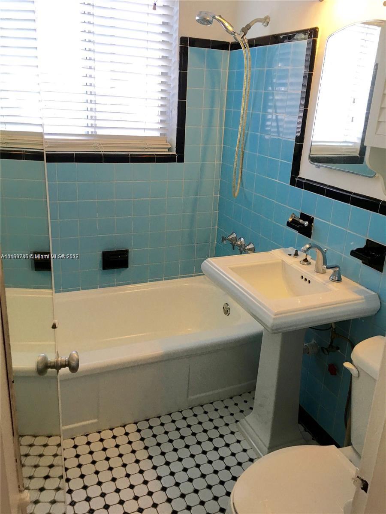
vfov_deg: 61.7
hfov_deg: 48.2
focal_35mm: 29
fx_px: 431
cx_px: 193
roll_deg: -3.3
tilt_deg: -19.1
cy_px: 257
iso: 32
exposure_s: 1/30
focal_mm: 4.15
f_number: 2.2
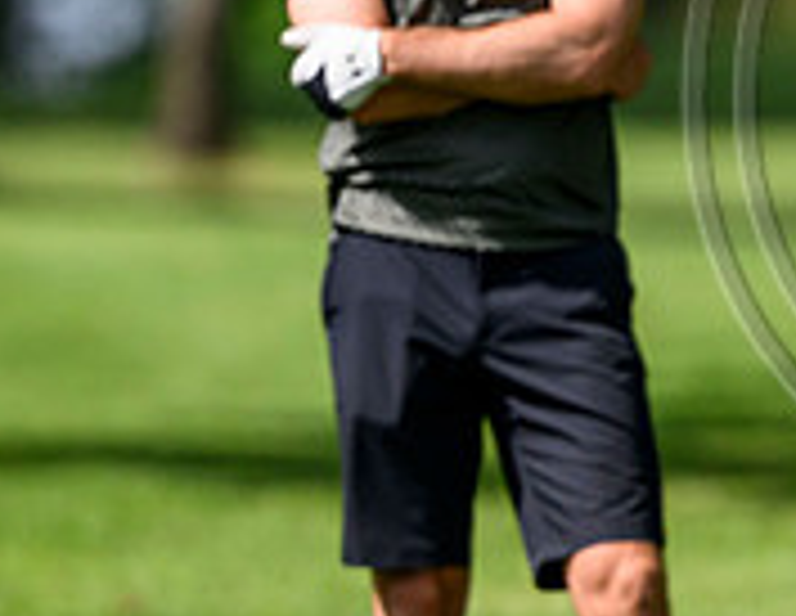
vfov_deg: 1.0
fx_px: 35546
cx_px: 1074
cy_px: 149
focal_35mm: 1528
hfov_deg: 1.3
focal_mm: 400
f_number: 3.5
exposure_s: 1/5000
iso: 500
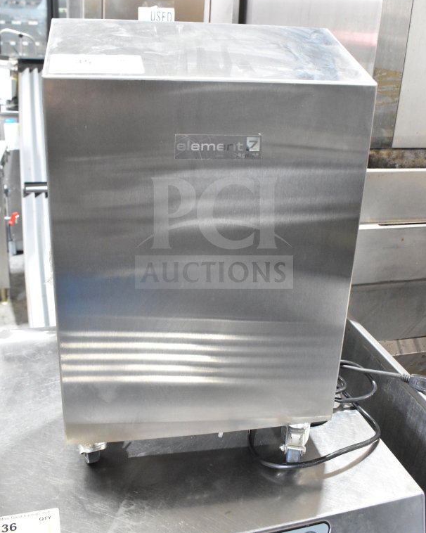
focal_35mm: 34
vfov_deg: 52.7
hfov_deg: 43.3
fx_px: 536
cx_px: 214
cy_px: 233
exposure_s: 1/160
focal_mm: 20
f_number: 6.3
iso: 6400
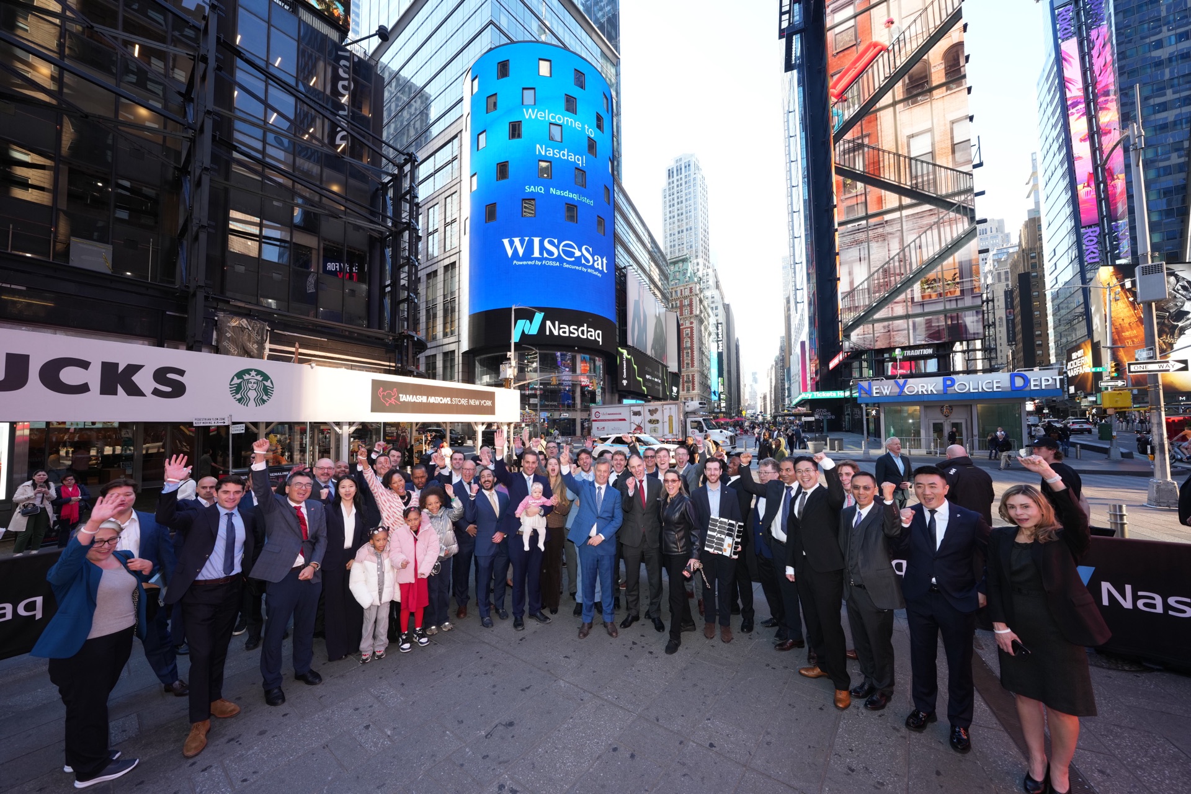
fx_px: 397
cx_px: 596
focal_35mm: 12
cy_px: 397
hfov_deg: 112.6
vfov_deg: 90.0
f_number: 5.6
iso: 500
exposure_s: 1/160
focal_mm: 12
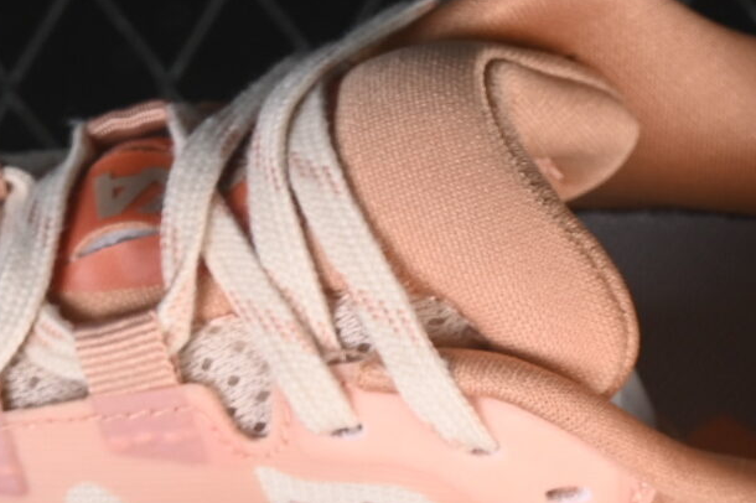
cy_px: 963
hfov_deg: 6.5
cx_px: 260
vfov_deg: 4.3
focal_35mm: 315
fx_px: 6611
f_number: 7.1
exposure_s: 1/80
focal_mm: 50
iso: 160
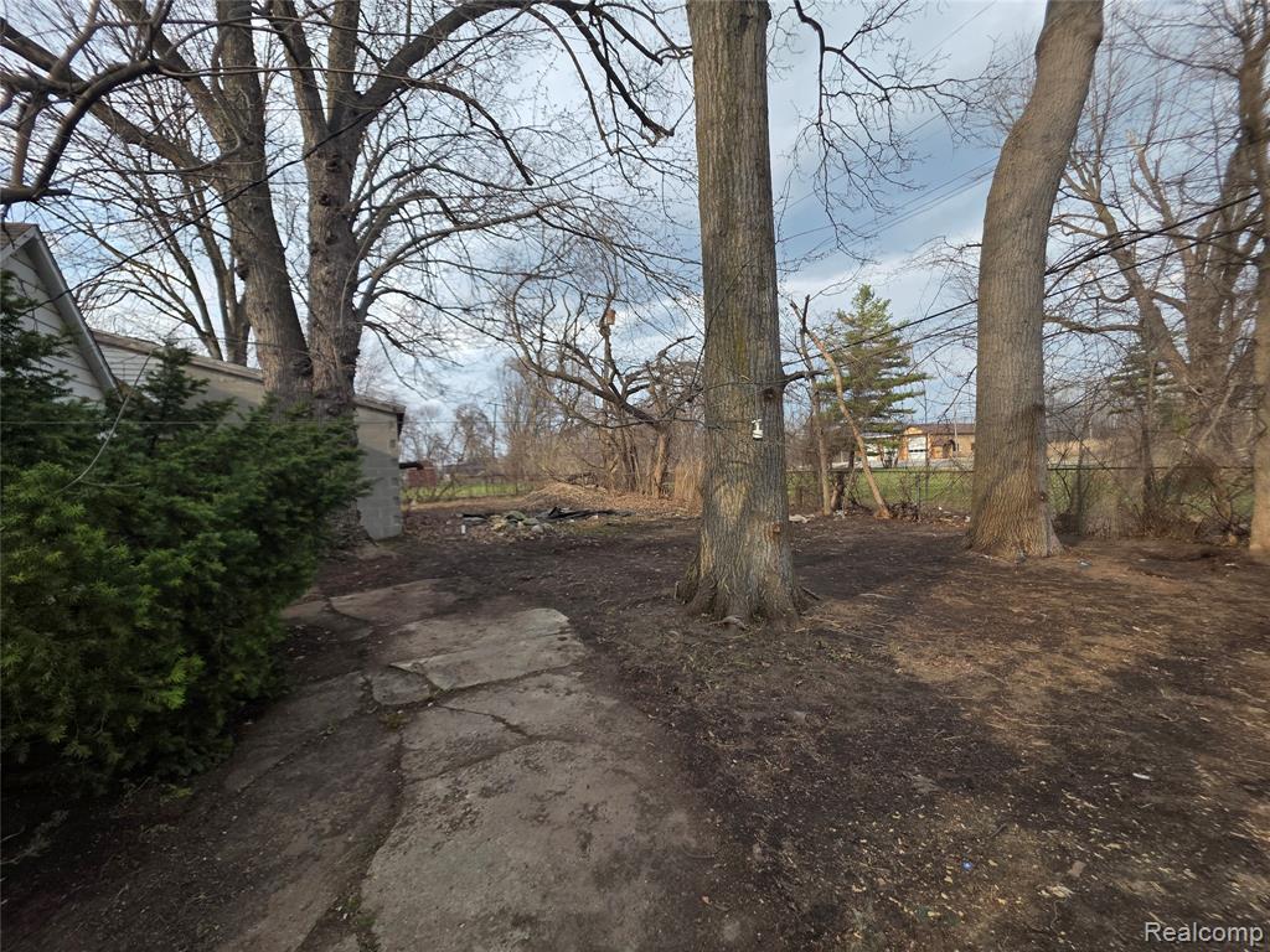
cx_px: 635
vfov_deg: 89.9
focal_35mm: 13
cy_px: 476
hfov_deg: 106.2
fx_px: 477
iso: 40
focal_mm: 2.2
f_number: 1.9
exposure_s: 1/401
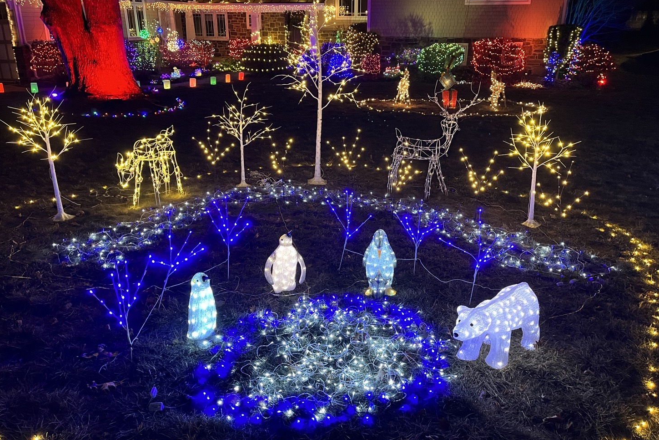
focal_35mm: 28
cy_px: 214
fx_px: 513
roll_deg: -0.5
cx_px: 340
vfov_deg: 46.4
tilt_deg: -20.0
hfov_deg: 65.5
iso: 500
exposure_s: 1/40
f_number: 1.6
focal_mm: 5.1
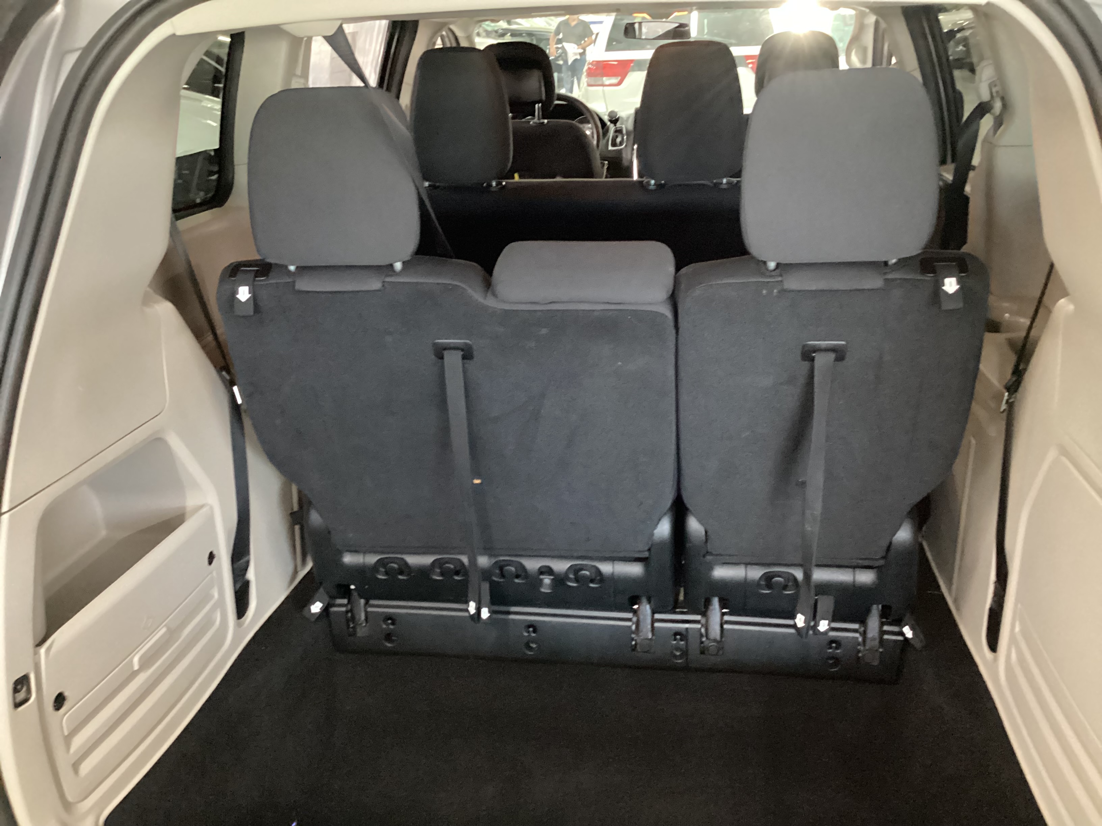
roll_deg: +2.0
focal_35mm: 31
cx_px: 551
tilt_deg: -22.6
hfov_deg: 58.4
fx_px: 987
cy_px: 413
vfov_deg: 45.4
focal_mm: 3.3
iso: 800
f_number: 2.4
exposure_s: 1/20
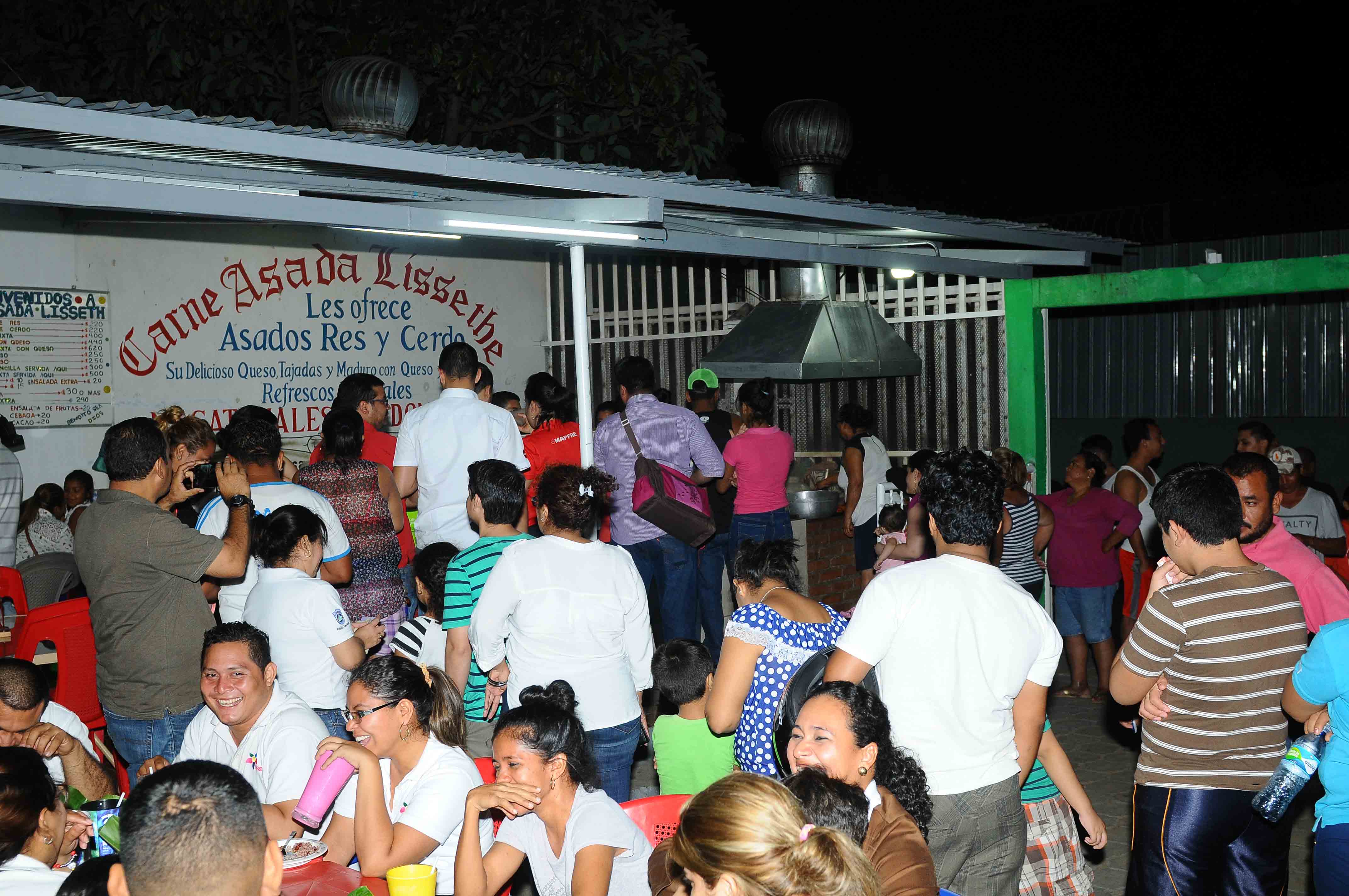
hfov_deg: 48.0
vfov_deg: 32.9
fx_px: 1516
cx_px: 674
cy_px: 448
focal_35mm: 40
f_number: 4.5
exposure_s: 1/200
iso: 400
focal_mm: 27
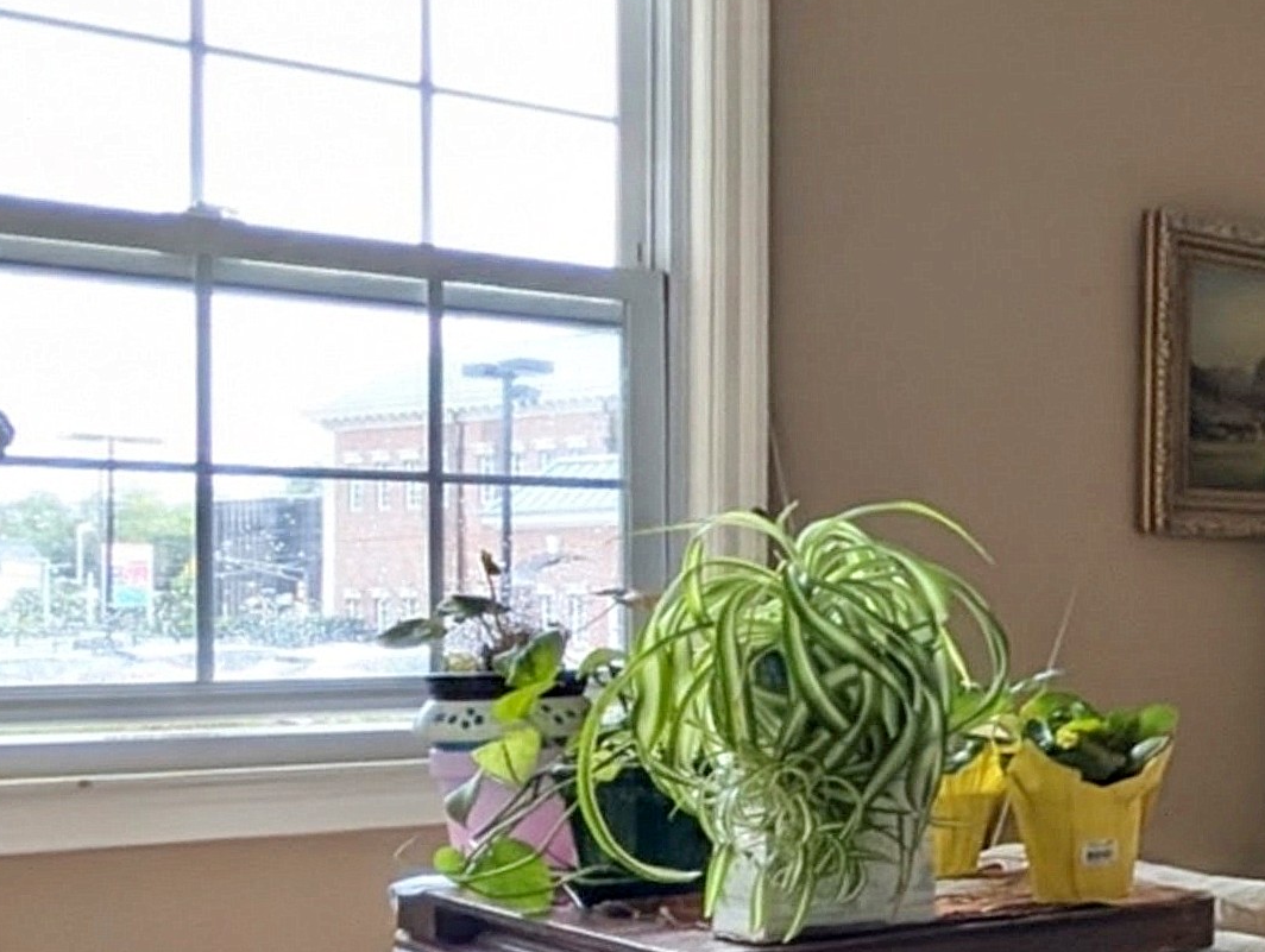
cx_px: 2161
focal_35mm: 46
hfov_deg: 24.1
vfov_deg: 31.5
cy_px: 593
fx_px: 1683
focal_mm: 2.02
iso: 65
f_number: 1.7
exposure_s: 1/106
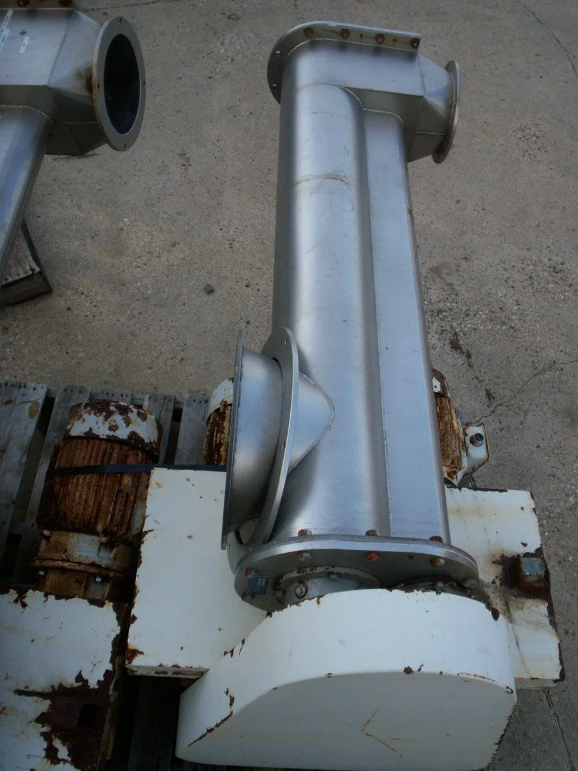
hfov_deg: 39.7
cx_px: 289
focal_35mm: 36
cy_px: 386
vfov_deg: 51.4
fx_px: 801
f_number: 4.5
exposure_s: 1/255
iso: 100
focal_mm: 5.9
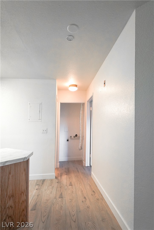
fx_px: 115
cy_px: 115
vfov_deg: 90.0
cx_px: 77
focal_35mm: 18
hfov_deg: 67.4
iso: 1600
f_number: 3.5
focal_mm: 12
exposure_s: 1/160
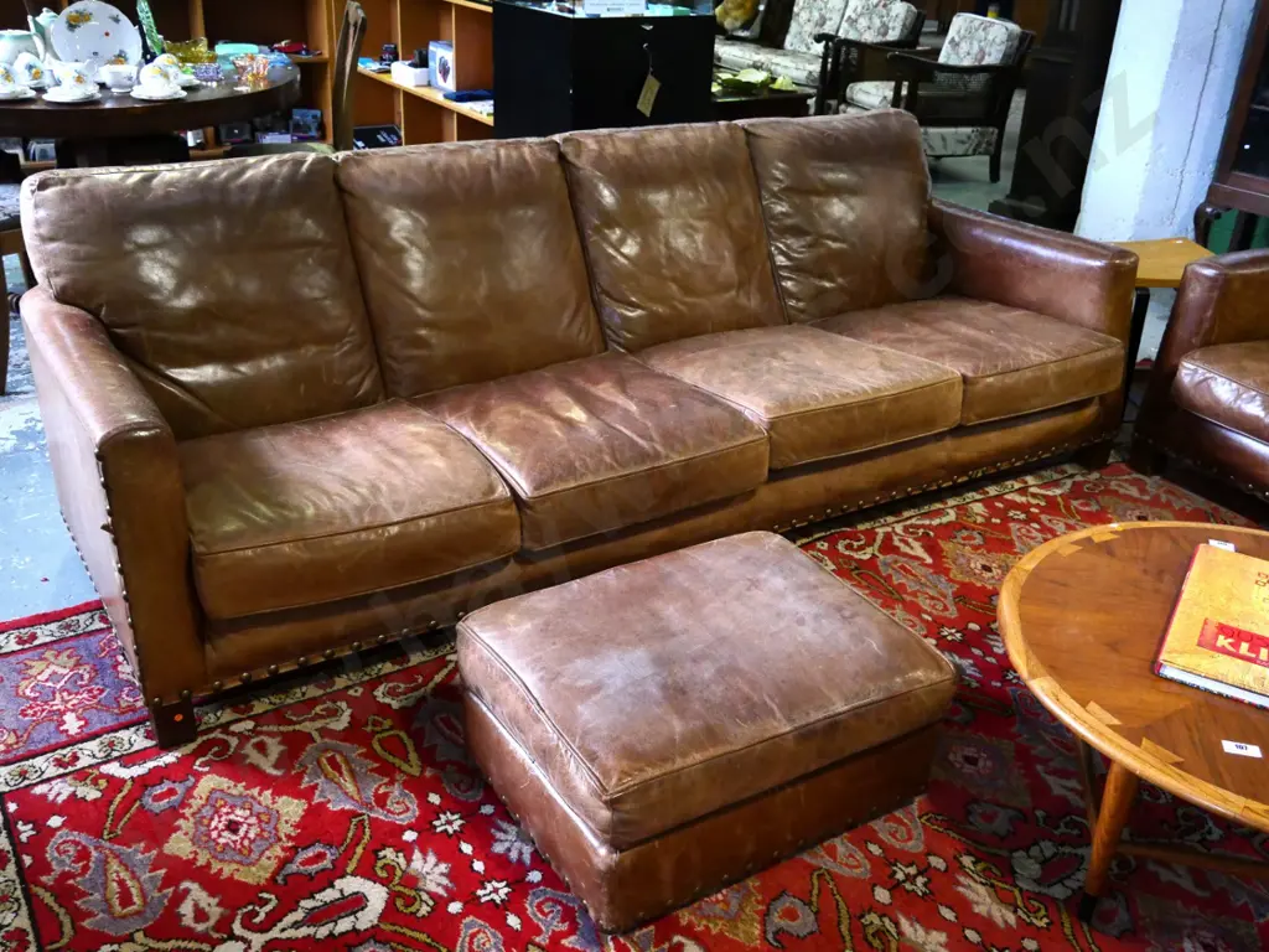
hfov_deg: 54.0
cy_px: 476
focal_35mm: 34
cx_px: 634
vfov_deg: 41.8
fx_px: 1246
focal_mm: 17
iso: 3200
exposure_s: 1/250
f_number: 4.1
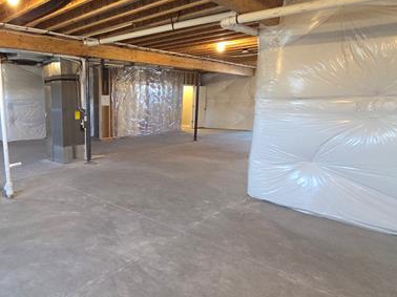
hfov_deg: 71.4
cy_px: 153
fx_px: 252
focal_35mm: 22
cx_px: 101
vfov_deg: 61.0
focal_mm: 2.2
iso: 1000
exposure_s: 1/60
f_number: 2.2
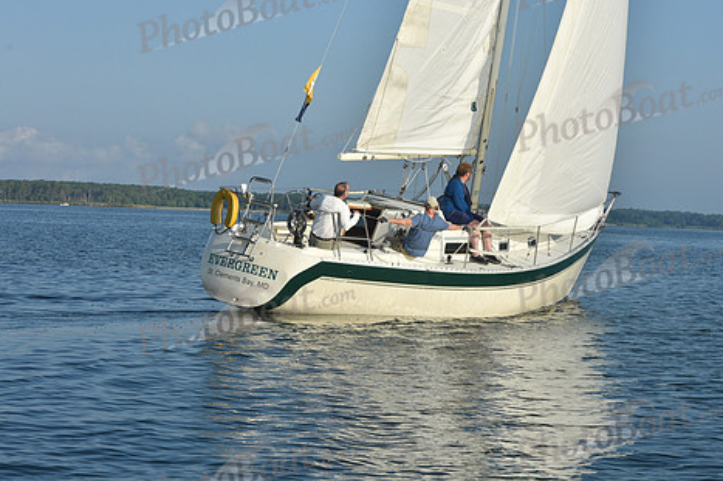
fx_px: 1747
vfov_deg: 15.7
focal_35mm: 87
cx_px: 437
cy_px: 214
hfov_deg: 23.3
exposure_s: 1/800
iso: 320
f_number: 11
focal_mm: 70
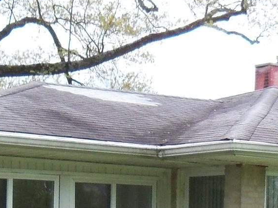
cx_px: 268
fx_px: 1012
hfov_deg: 15.4
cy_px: 266
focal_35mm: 126
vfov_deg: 11.5
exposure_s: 1/800
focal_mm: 6.2
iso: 200
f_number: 3.5
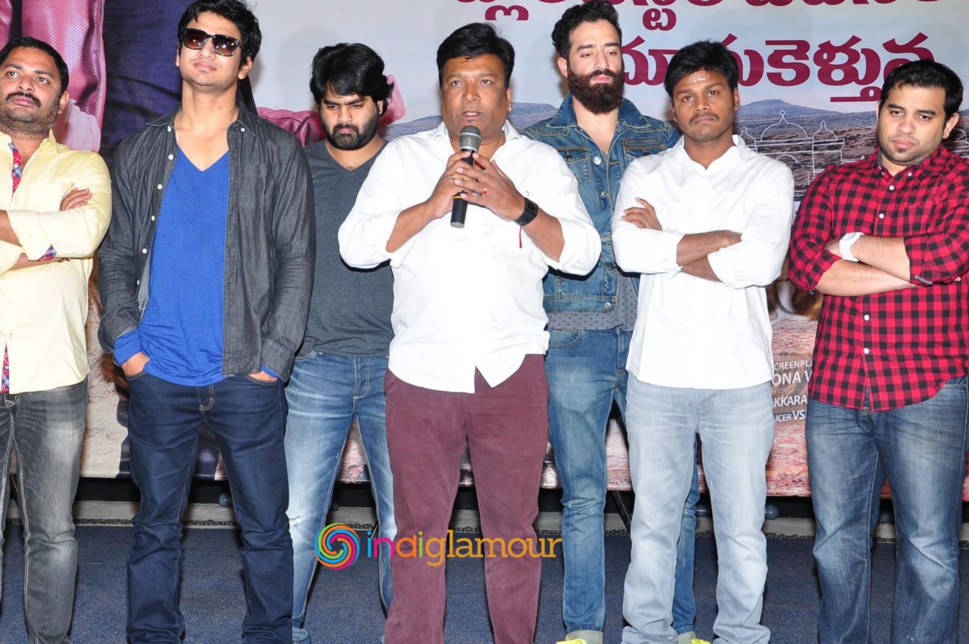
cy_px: 345
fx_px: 1425
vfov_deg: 25.5
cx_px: 437
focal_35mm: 53
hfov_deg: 37.5
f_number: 5.6
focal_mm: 30
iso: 500
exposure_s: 1/125
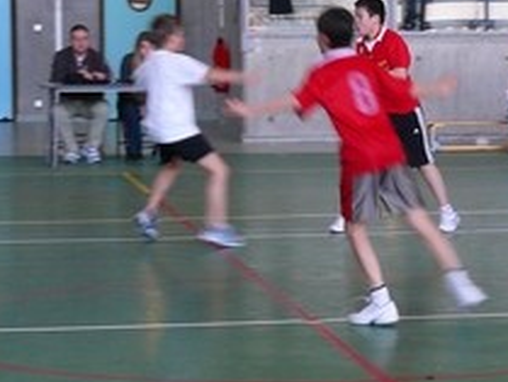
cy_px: 179
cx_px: 423
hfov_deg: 12.4
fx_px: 2335
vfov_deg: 9.3
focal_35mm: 159
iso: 125
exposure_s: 1/30
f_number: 3.2
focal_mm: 13.1
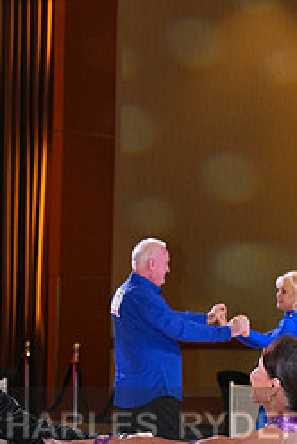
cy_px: 448
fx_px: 2394
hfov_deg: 7.1
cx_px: 89
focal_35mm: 194
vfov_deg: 10.5
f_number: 5
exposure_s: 1/200
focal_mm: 83
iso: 2500
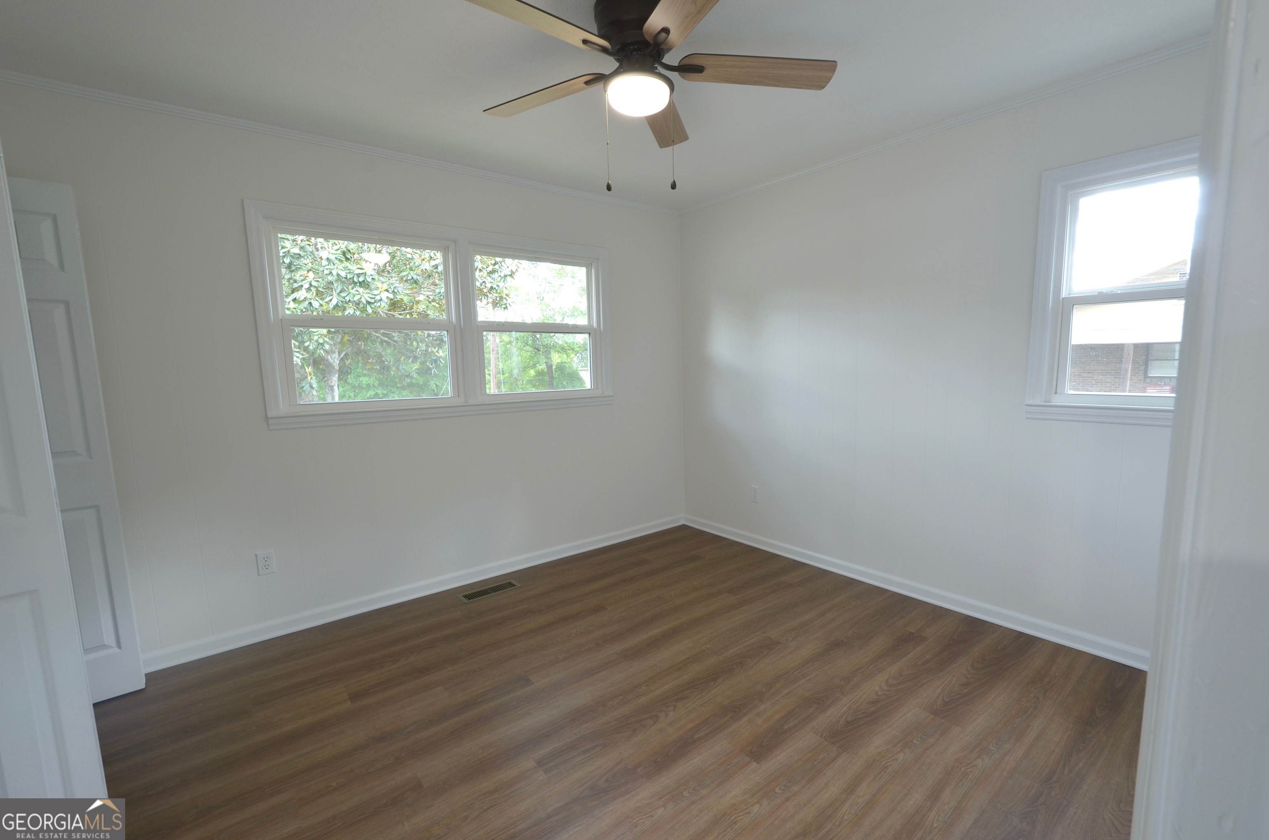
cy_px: 420
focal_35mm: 15
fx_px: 528
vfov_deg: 77.1
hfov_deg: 100.5
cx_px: 634
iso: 200
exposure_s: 1/3
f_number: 9
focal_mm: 10
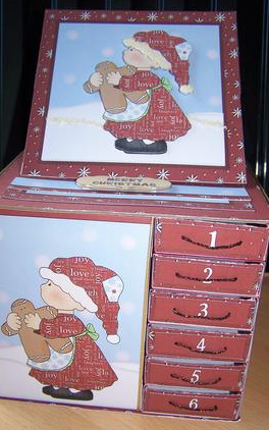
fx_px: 504
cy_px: 227
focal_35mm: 43
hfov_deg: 29.8
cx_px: 116
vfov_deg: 46.2
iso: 80
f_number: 2.8
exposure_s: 1/60
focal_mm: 6.3
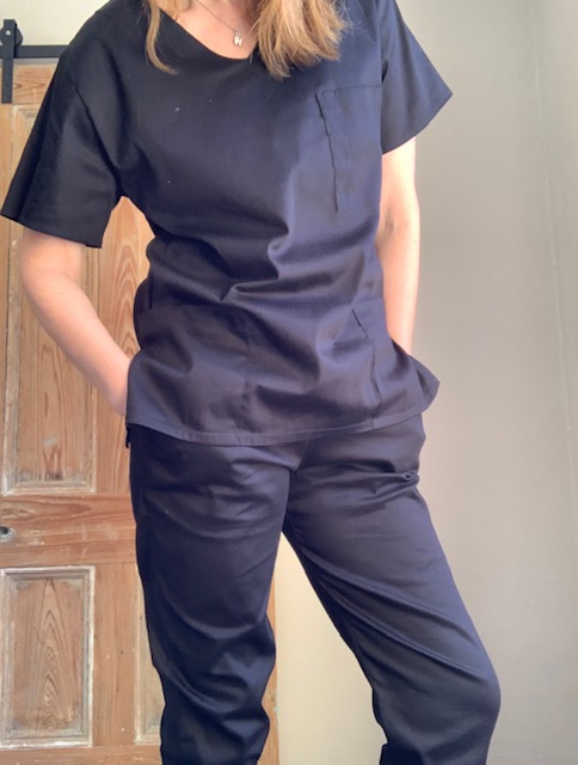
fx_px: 709
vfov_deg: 56.7
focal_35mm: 32
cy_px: 382
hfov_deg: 44.4
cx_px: 289
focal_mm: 2.87
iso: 160
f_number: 2.2
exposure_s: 1/60
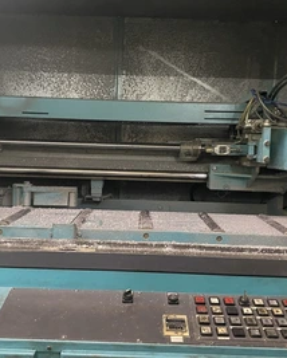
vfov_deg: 47.9
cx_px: 145
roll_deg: -1.5
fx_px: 403
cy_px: 169
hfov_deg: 39.2
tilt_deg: -2.7
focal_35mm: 38
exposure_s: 1/30
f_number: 1.8
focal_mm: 4.25
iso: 800
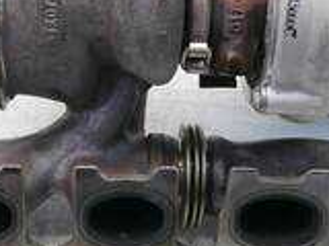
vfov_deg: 15.3
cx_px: 84
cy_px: 53
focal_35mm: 96
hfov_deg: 20.3
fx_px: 912
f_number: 3.9
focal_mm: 16
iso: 200
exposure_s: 1/80
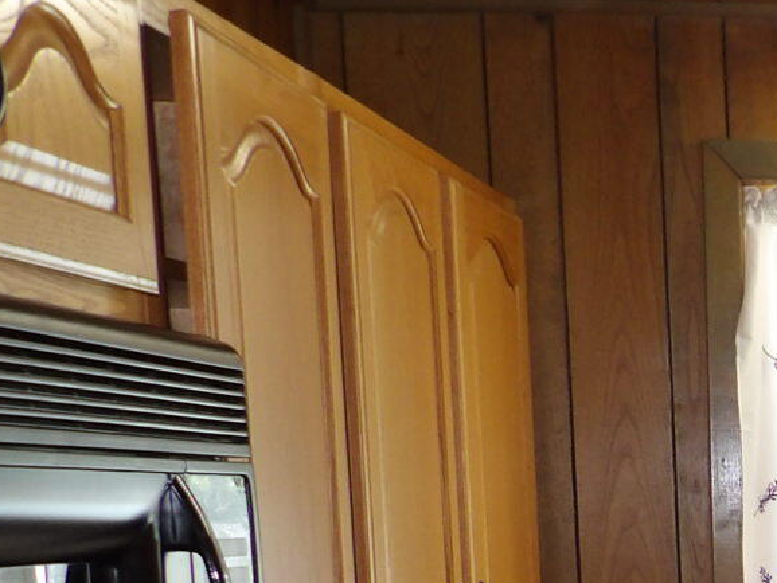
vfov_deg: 16.2
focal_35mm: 85
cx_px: 1234
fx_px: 1909
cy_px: 826
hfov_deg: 19.4
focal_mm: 4.3
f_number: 3.2
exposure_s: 1/33
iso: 123
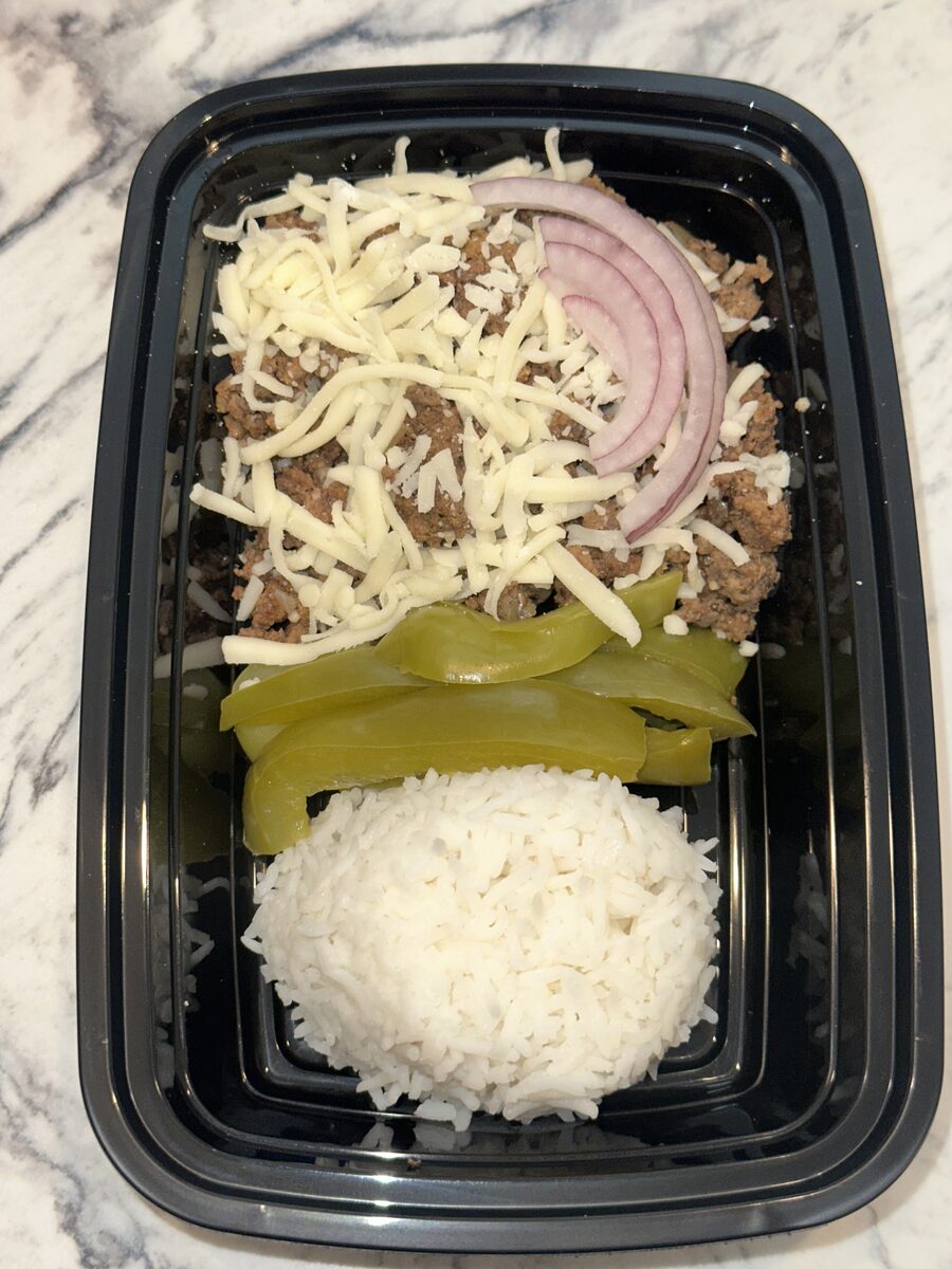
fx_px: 1760
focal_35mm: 48
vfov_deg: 39.7
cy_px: 634
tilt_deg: -71.6
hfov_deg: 30.3
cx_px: 476
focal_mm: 6.86
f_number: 1.78
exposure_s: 1/63
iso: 64
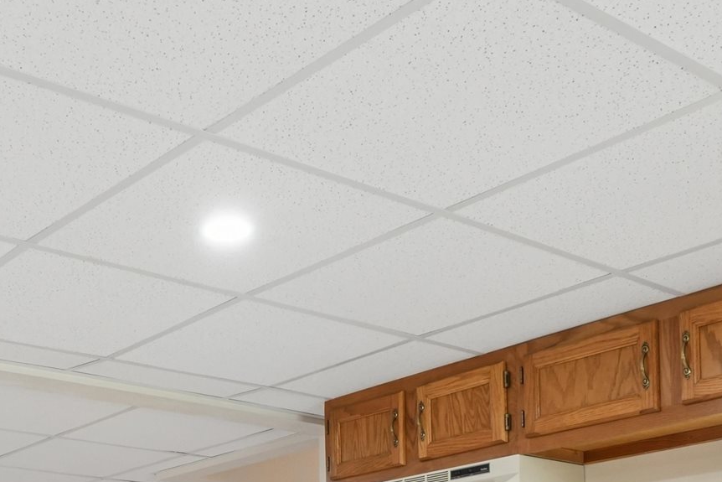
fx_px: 1143
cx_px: 100
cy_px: 708
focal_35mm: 57
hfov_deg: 33.5
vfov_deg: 20.6
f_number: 10
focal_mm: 16
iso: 800
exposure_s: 1/20
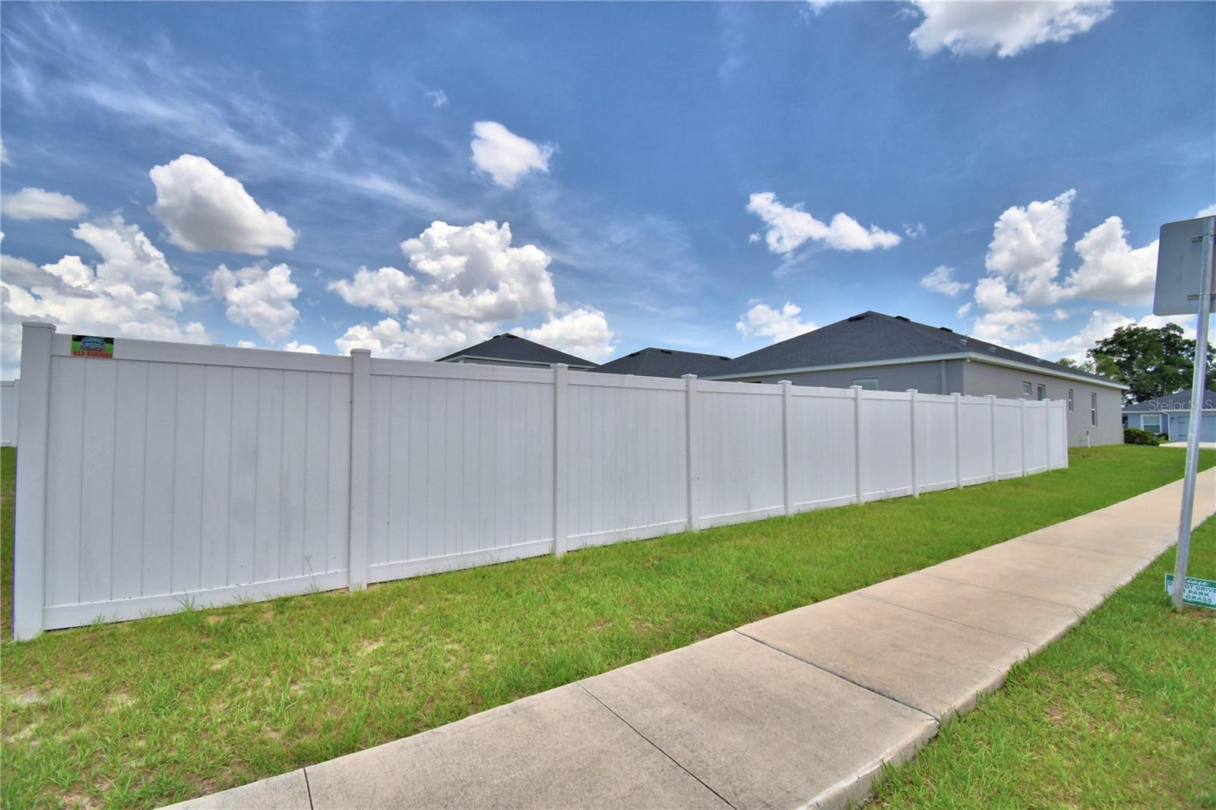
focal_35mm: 15
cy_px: 405
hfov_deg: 100.4
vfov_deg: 77.3
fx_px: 507
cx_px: 608
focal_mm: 10
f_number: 4.5
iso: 100
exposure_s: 1/2000
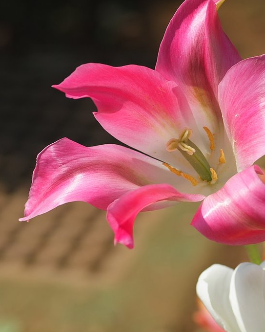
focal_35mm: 191
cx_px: 210
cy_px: 166
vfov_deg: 10.1
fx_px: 1873
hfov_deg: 8.1
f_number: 4.8
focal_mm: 90
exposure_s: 1/500
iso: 100
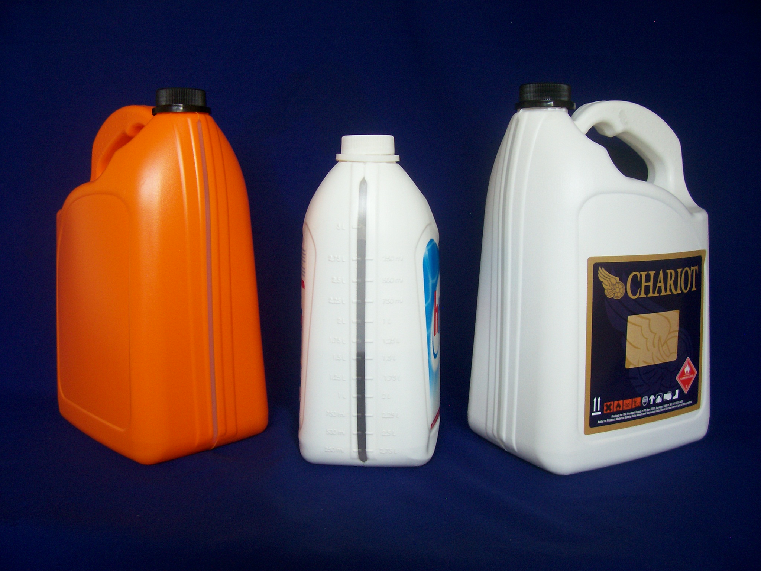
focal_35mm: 34
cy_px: 286
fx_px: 747
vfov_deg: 41.8
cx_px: 380
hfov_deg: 54.0
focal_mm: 5.6
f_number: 2.7
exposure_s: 1/52.5
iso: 80
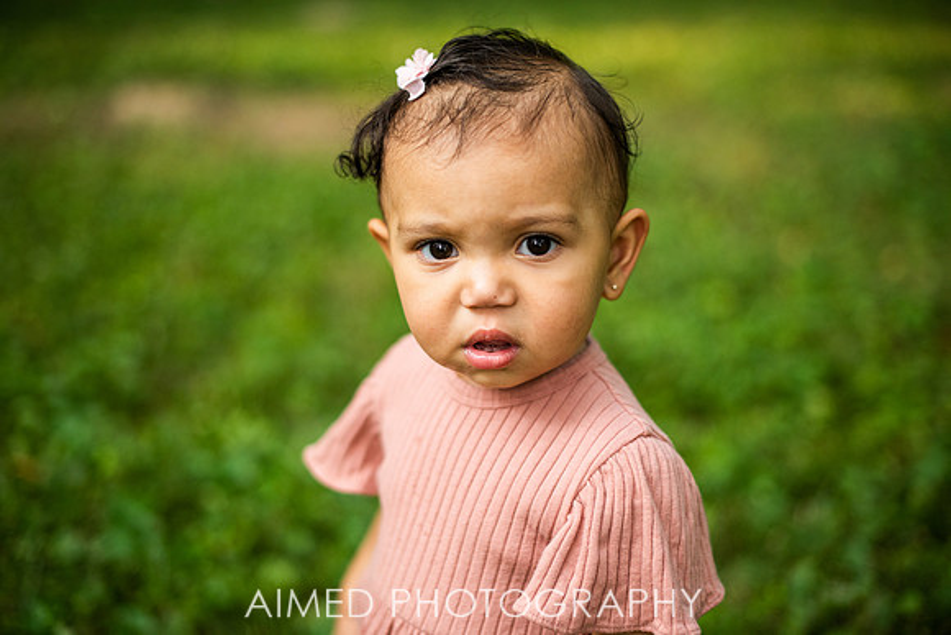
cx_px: 476
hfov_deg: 39.6
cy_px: 318
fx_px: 1321
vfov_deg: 27.0
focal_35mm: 50
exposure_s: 1/1000
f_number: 1.8
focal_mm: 50
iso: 640
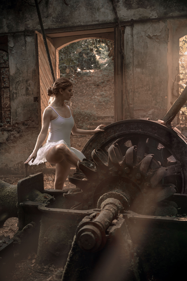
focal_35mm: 39
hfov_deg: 34.2
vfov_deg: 49.6
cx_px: 94
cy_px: 140
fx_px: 304
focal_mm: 39
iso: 200
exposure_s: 1/125
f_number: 2.8
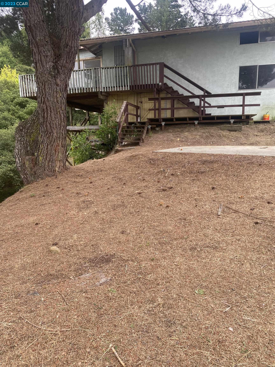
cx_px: 138
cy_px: 184
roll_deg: +1.1
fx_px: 275
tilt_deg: -8.4
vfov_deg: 67.3
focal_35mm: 26
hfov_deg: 53.1
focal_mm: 4.25
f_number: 1.8
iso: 32
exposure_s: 1/279
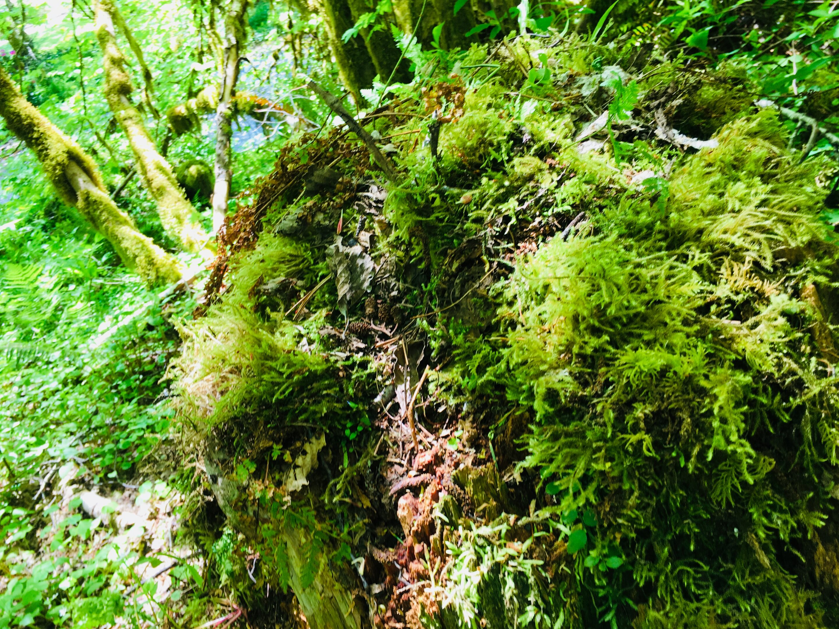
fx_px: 703
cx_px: 420
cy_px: 314
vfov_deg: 48.2
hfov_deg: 61.7
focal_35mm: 29
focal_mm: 4.15
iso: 25
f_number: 2.2
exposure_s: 1/40
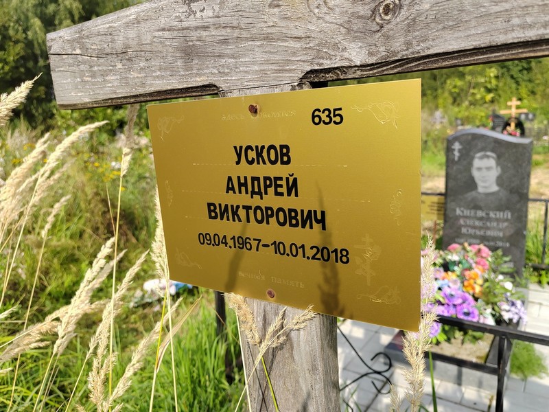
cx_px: 274
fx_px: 428
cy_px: 206
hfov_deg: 65.3
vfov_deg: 51.4
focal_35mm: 27
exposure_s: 1/970
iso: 100
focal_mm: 5.52
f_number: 1.9
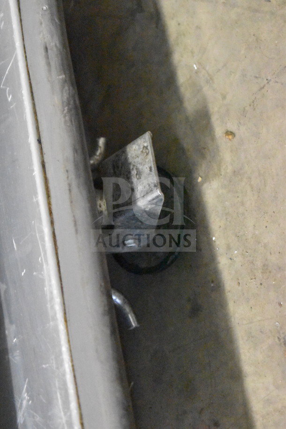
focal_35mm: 82
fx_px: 983
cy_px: 214
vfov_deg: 24.6
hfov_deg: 16.6
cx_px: 143
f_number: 5.6
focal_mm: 55
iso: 25600
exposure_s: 1/100
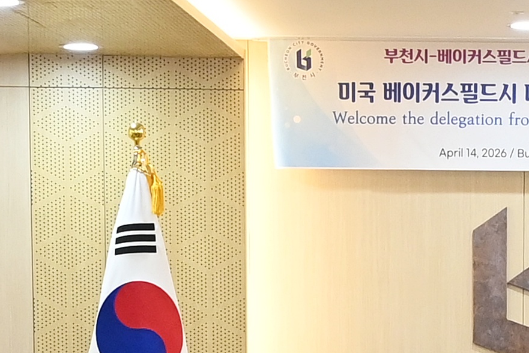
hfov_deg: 11.8
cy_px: 710
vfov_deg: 7.7
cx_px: 537
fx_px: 2528
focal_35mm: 172
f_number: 6.3
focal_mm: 29
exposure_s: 1/160
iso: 2500
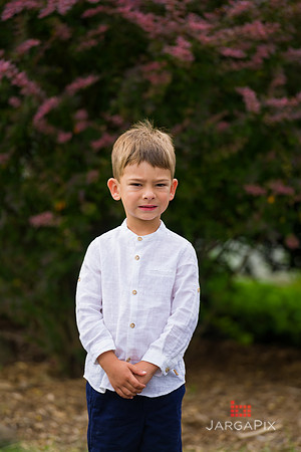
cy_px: 226
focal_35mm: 200
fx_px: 2508
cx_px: 150
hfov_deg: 6.9
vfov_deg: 10.3
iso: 200
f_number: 4
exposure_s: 1/640
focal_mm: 200
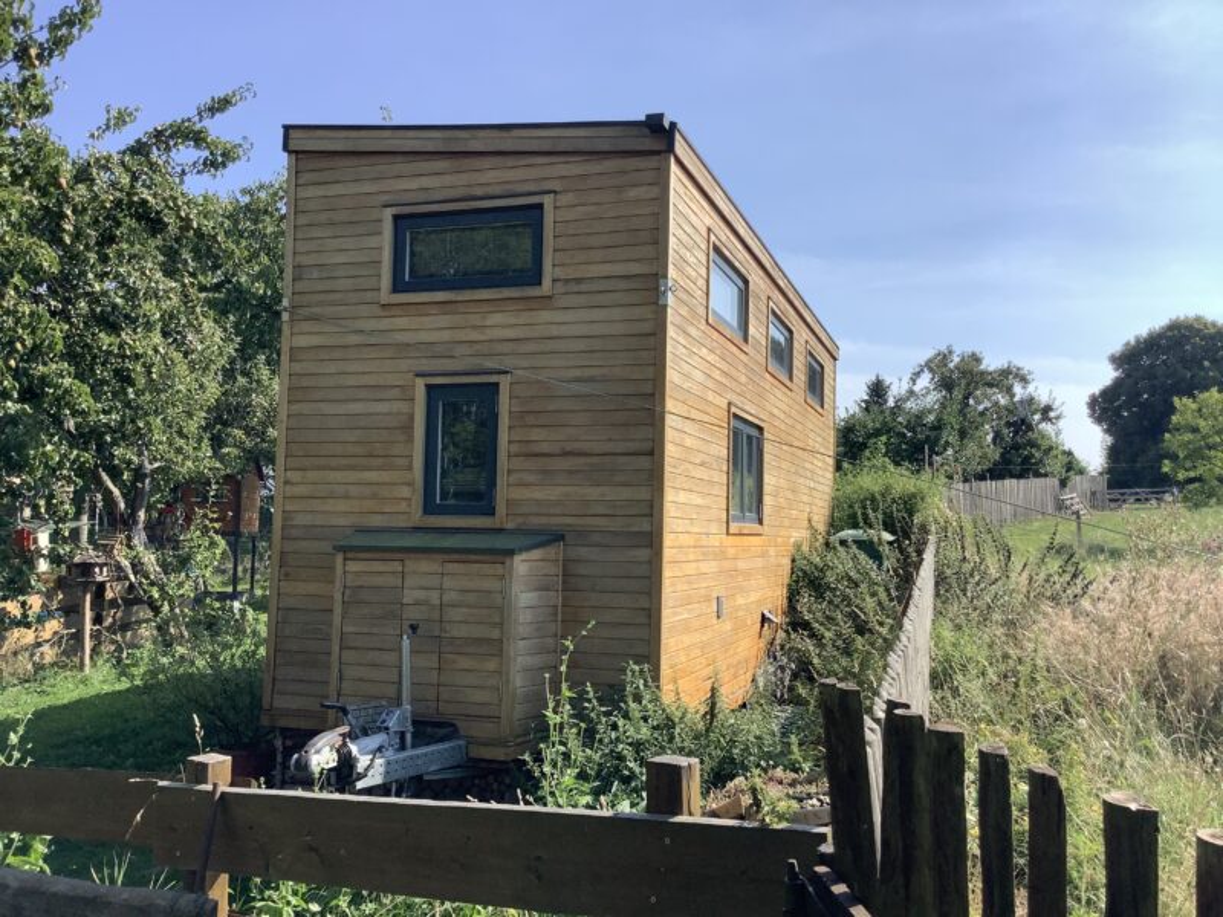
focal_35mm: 31
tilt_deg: +2.8
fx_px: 1095
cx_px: 612
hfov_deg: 58.4
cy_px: 458
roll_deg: -0.7
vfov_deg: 45.4
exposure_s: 1/1148
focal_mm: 3.3
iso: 25
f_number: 2.4
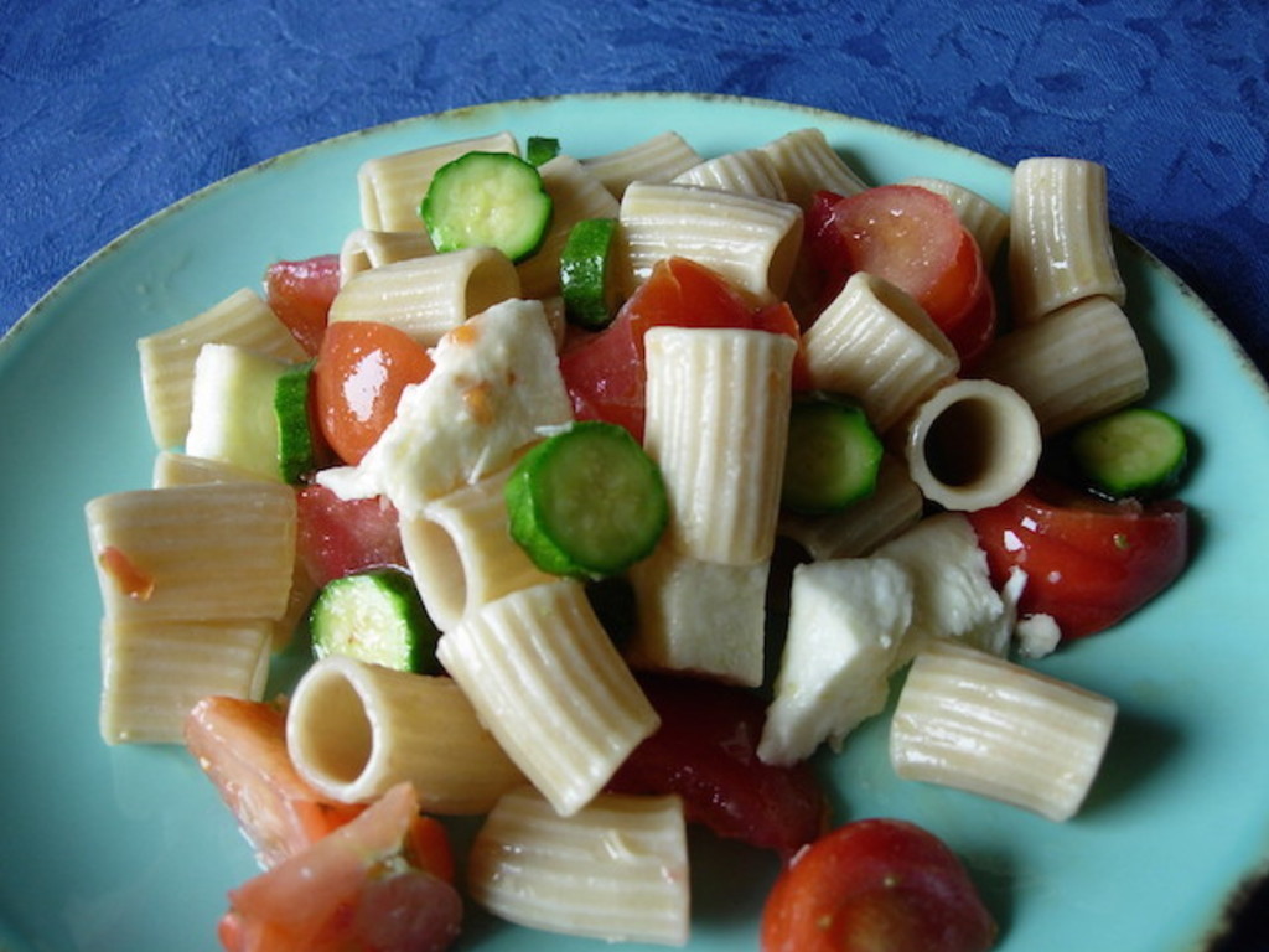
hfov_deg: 49.0
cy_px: 476
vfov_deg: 37.7
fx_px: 1393
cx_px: 634
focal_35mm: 38
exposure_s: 1/157
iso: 79
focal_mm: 7.8
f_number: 2.8
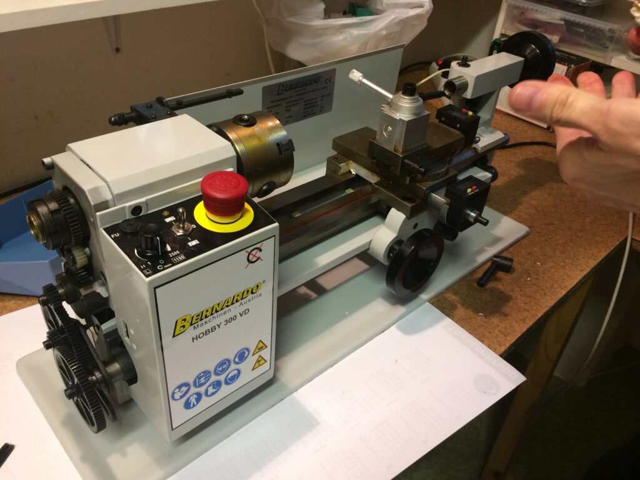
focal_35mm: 29
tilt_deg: -35.8
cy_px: 240
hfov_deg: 61.7
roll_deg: -4.5
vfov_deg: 48.2
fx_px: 536
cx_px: 320
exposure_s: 1/33
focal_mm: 4.15
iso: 160
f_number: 2.2
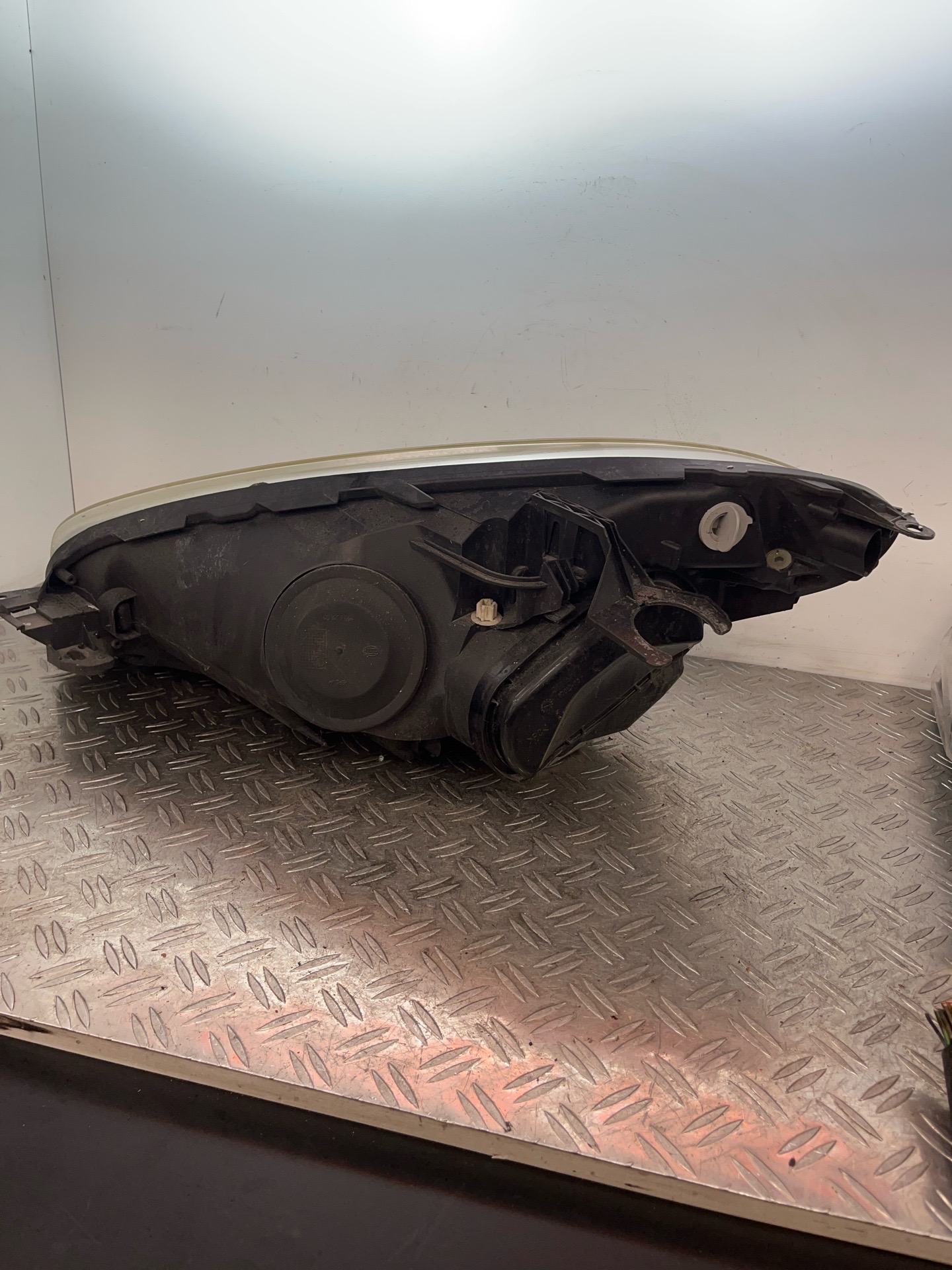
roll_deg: -4.2
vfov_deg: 67.3
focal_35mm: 26
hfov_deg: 53.1
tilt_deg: -23.8
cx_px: 476
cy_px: 635
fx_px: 953
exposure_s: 1/100
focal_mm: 5.1
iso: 40
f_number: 1.6
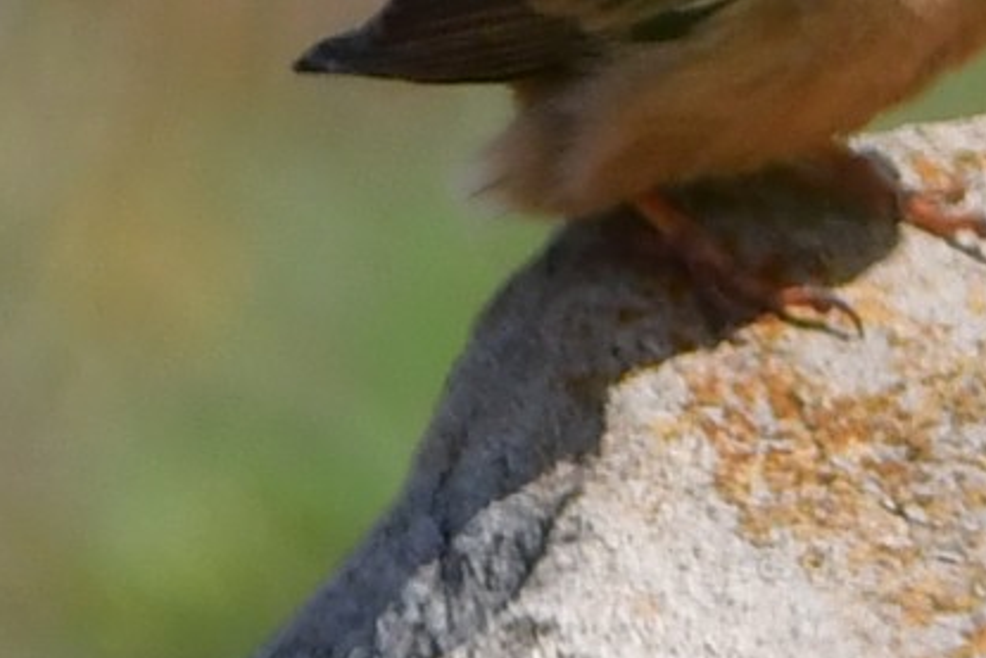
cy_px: -5
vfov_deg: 0.9
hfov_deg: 1.3
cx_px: 955
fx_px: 43671
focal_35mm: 1594
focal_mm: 420
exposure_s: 1/3200
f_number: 6.3
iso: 250
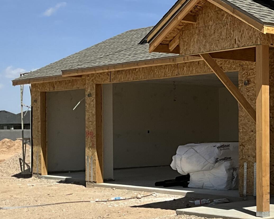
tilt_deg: +1.1
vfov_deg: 18.7
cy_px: 131
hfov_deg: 21.0
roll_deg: +1.1
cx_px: 363
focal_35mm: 82
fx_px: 665
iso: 25
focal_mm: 3
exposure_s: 1/3125
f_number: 1.8
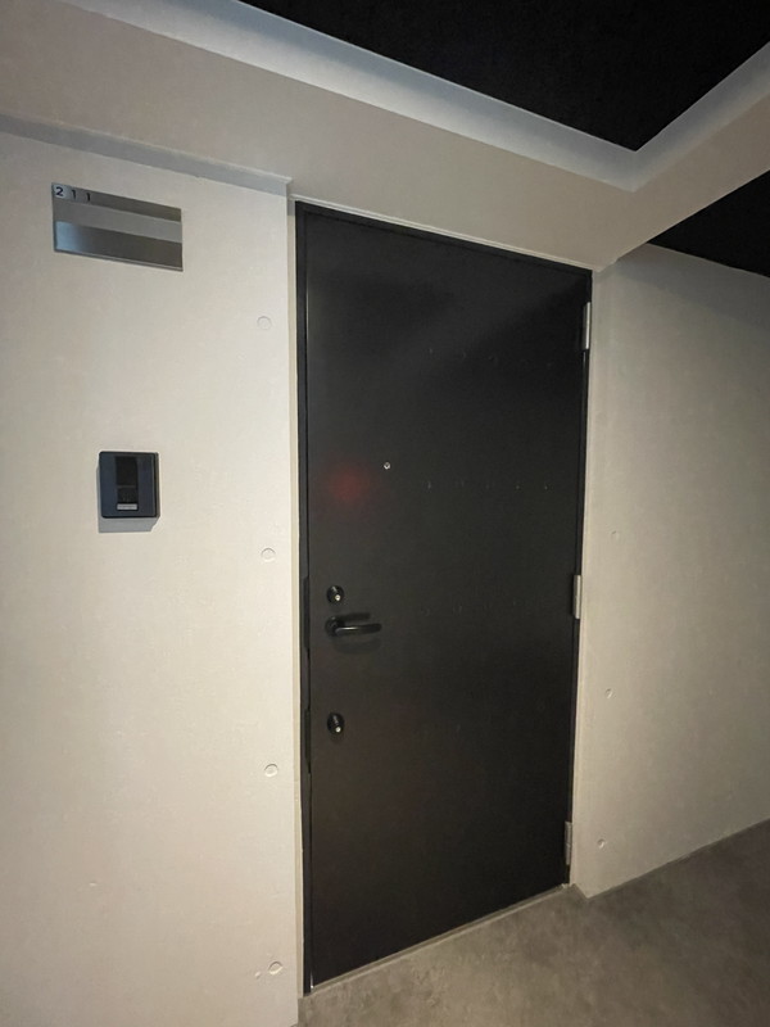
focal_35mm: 14
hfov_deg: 85.7
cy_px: 514
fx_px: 415
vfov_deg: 102.1
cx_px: 385
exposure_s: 1/25
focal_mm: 1.55
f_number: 2.4
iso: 1250
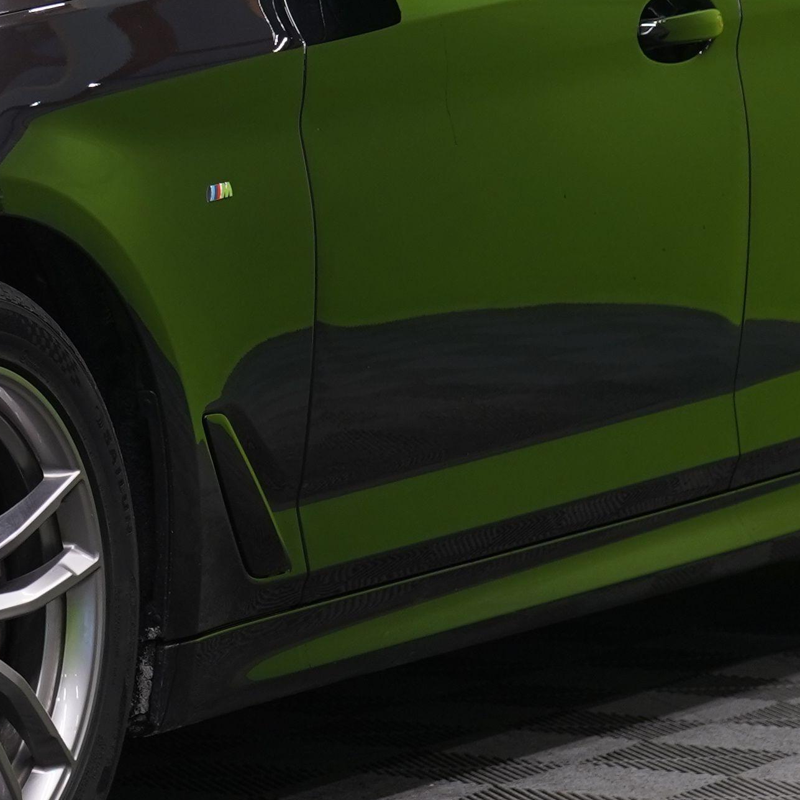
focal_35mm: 198
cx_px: -263
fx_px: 5177
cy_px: 48
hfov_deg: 8.7
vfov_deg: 8.8
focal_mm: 50
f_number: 4.5
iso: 400
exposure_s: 1/30
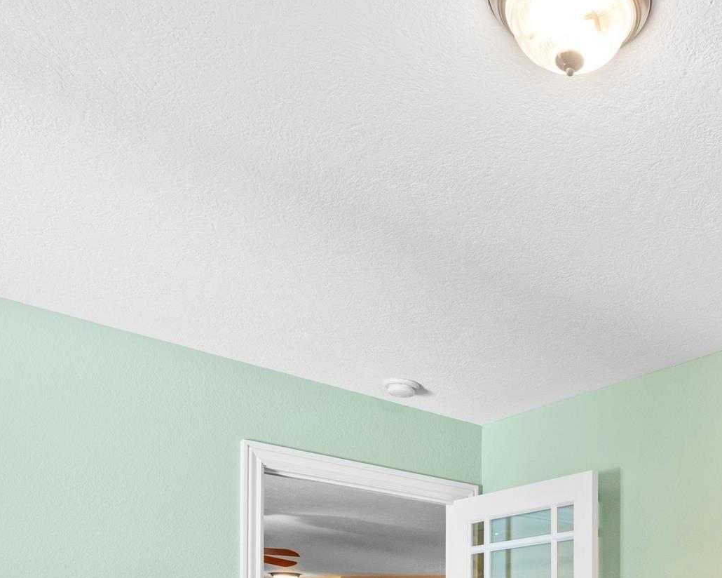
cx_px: 628
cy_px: 665
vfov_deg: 31.5
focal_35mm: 41
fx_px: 876
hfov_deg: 41.8
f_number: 8
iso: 400
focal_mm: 10
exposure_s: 1/1.67
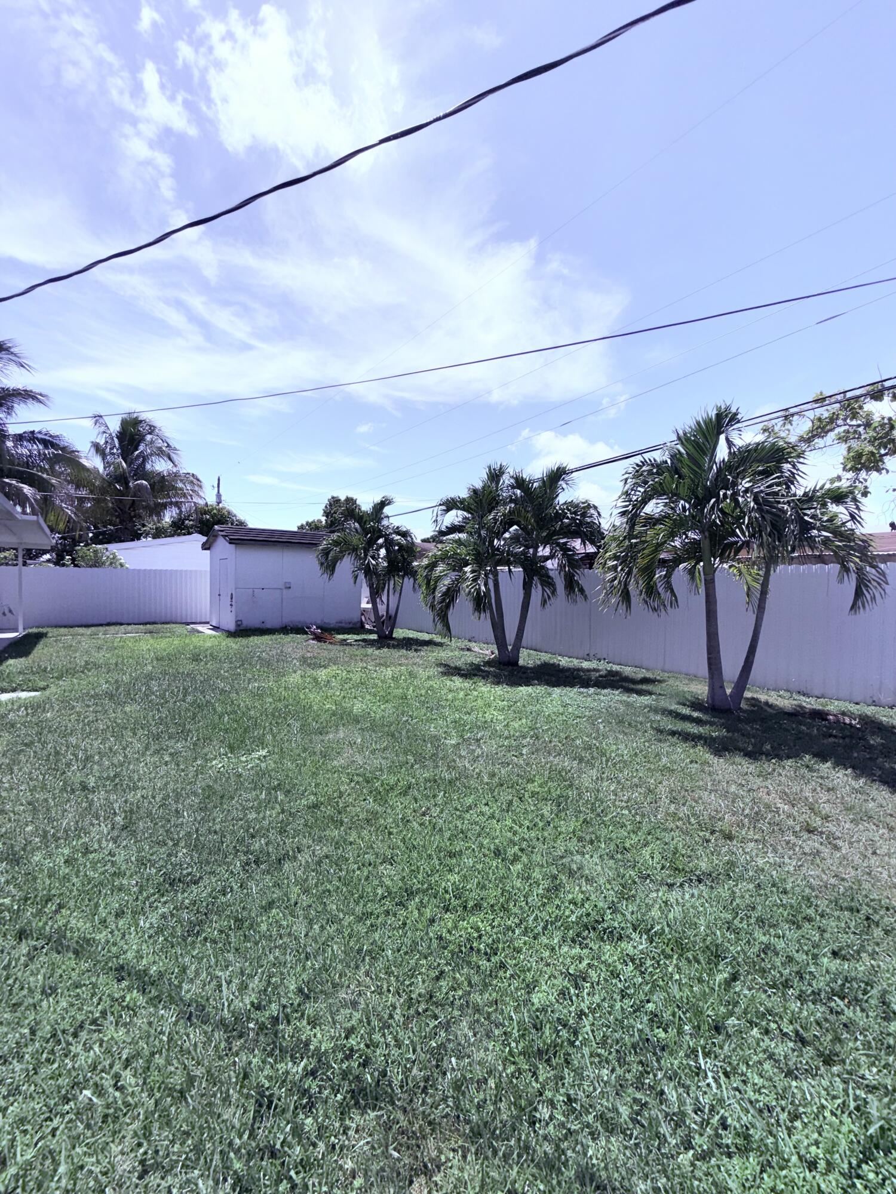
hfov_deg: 85.7
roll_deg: -1.4
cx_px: 448
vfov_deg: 102.1
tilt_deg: -1.0
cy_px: 597
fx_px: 483
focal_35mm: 14
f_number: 2.2
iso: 16
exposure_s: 1/2092
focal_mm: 2.22
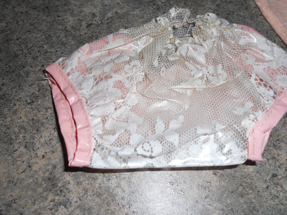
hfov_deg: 56.8
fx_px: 265
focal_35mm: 32
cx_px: 144
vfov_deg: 44.2
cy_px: 108
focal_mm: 5.8
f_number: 8.8
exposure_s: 1/25
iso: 80
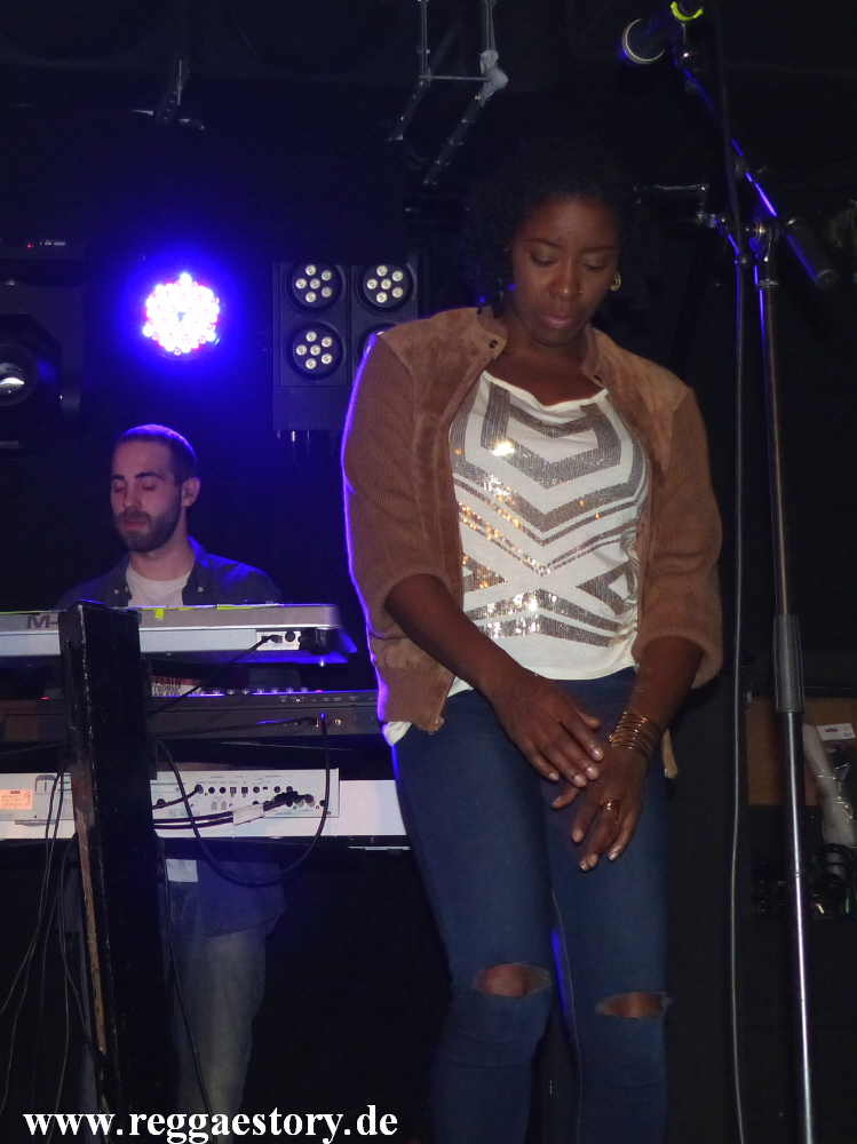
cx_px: 428
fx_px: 1288
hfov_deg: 36.8
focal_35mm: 39
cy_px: 572
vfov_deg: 47.9
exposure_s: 1/60
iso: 400
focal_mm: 7
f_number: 2.8
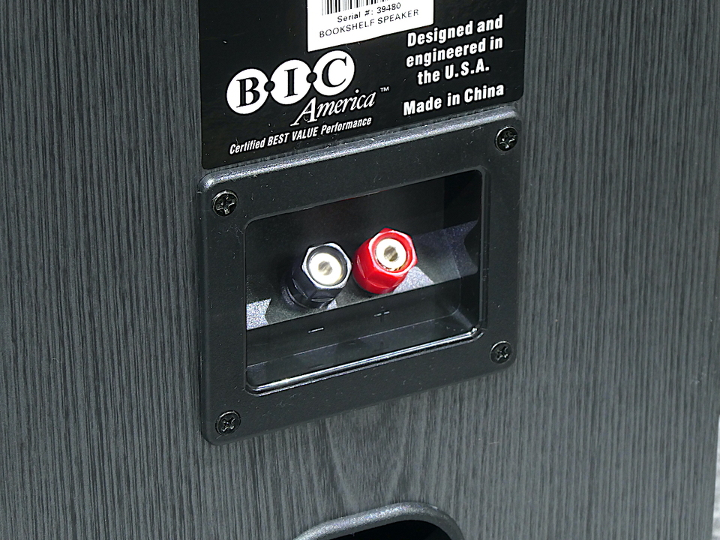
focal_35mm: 160
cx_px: 360
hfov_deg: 12.3
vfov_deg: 9.3
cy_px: 270
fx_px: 3328
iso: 200
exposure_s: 1/1.6
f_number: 5.5
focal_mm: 28.7
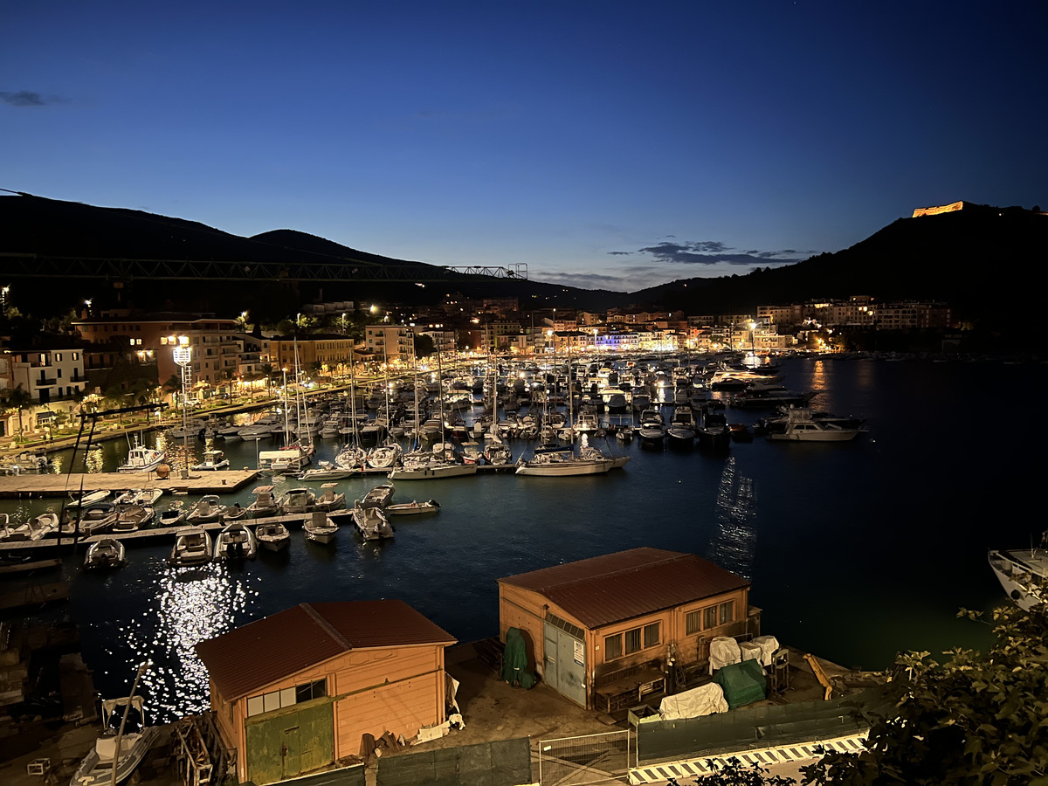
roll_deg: +0.5
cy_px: 393
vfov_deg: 53.1
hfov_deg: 67.3
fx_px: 787
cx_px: 524
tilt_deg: -4.9
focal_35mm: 26
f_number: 1.5
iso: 800
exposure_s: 1/9
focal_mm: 5.7
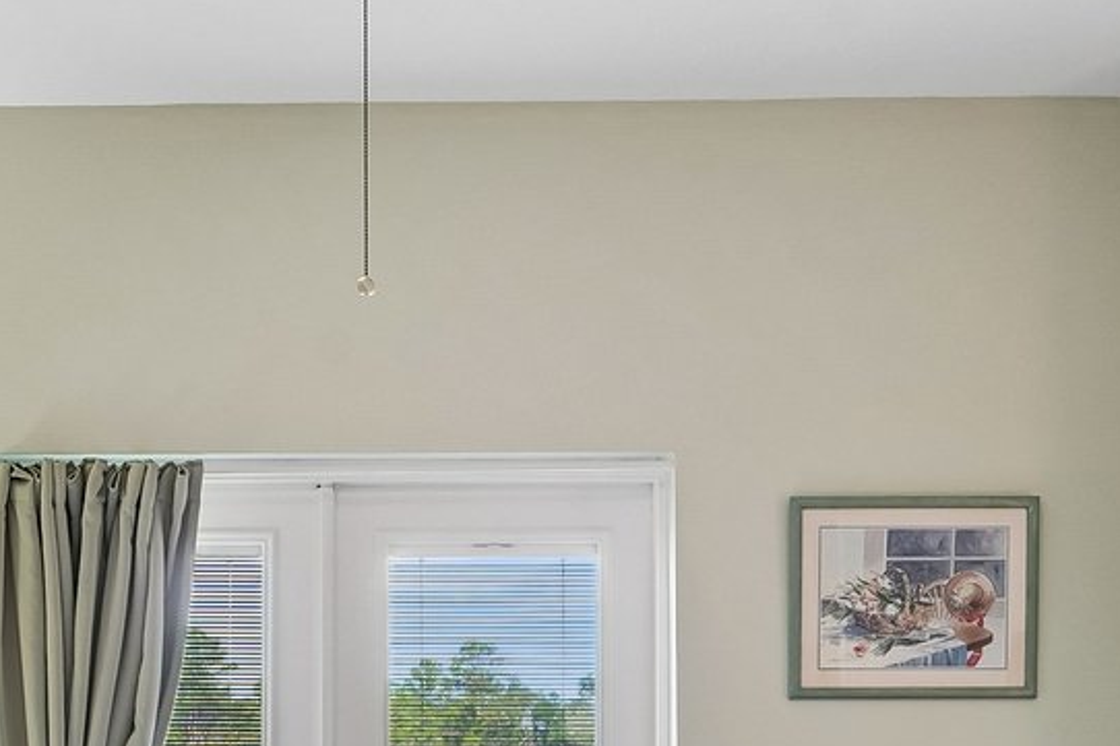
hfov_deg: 29.2
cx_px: 289
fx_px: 2115
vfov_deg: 19.2
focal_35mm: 68
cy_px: 823
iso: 400
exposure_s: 1/10
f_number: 10
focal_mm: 18
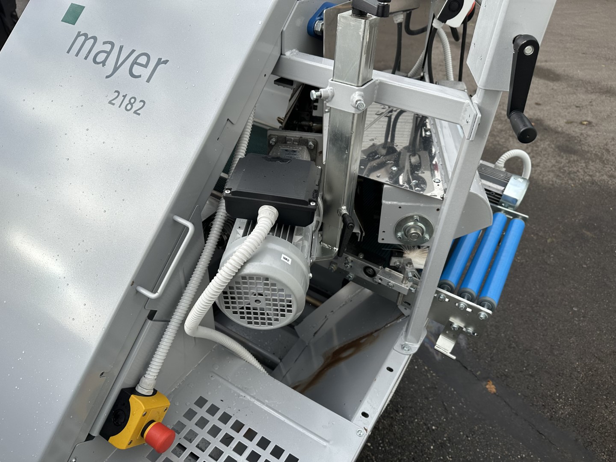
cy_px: 231
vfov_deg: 56.8
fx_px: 427
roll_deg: -3.9
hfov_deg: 71.6
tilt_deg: -37.8
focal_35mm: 24
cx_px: 308
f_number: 1.78
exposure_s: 1/1988
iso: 80
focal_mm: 6.86
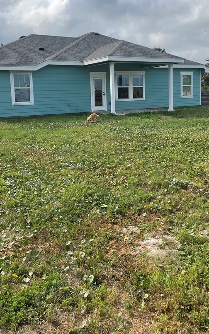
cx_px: 109
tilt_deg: -5.7
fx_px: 319
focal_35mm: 35
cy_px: 126
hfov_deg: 36.3
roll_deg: +1.9
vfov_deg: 54.7
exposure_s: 1/3861
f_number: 1.6
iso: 32
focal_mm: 4.2
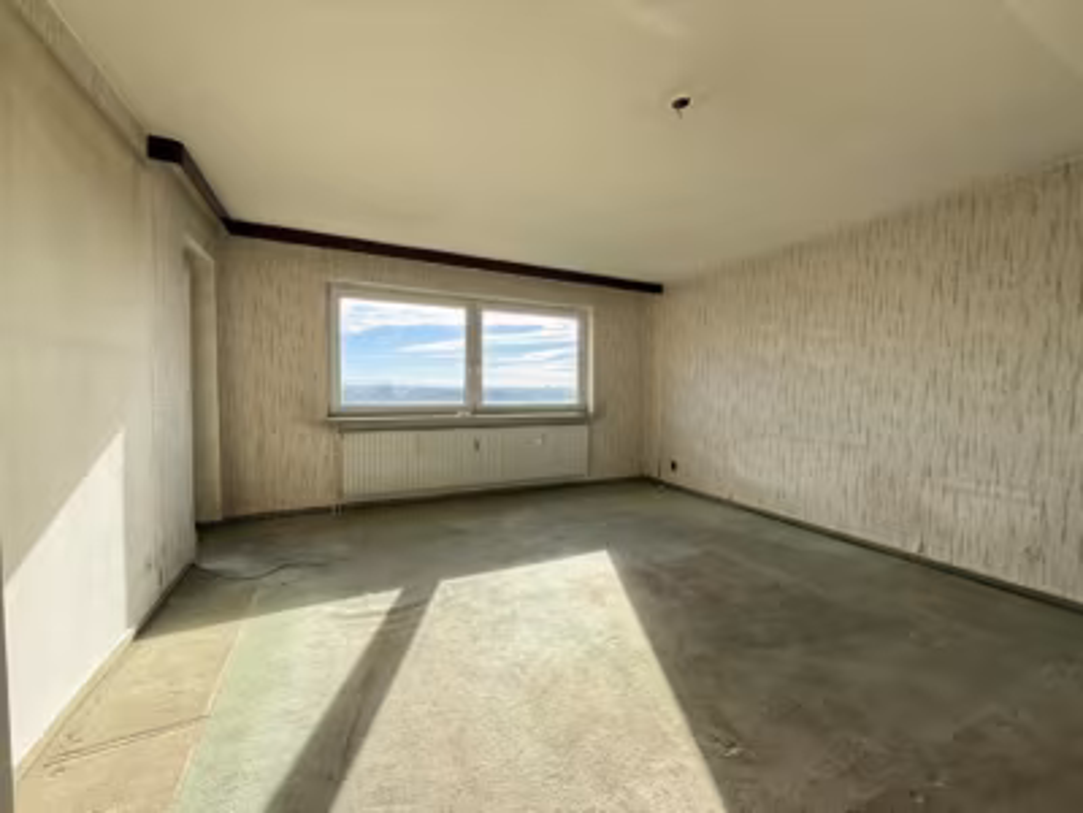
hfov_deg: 102.1
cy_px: 406
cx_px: 542
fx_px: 438
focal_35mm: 14
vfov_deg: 85.7
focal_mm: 2.22
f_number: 2.2
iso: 64
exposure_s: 1/522
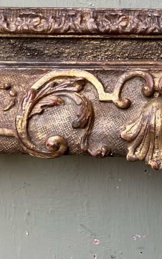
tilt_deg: -12.8
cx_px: 169
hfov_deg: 19.1
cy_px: 72
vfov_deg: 30.7
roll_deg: +1.3
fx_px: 466
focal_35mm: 66
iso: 80
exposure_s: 1/100
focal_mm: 5.7
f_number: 1.5
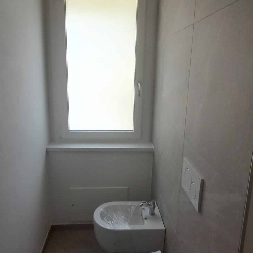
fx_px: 232
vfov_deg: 57.2
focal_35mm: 28
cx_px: 117
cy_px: 115
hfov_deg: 57.2
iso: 64
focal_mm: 1.64
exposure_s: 1/50
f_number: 2.2
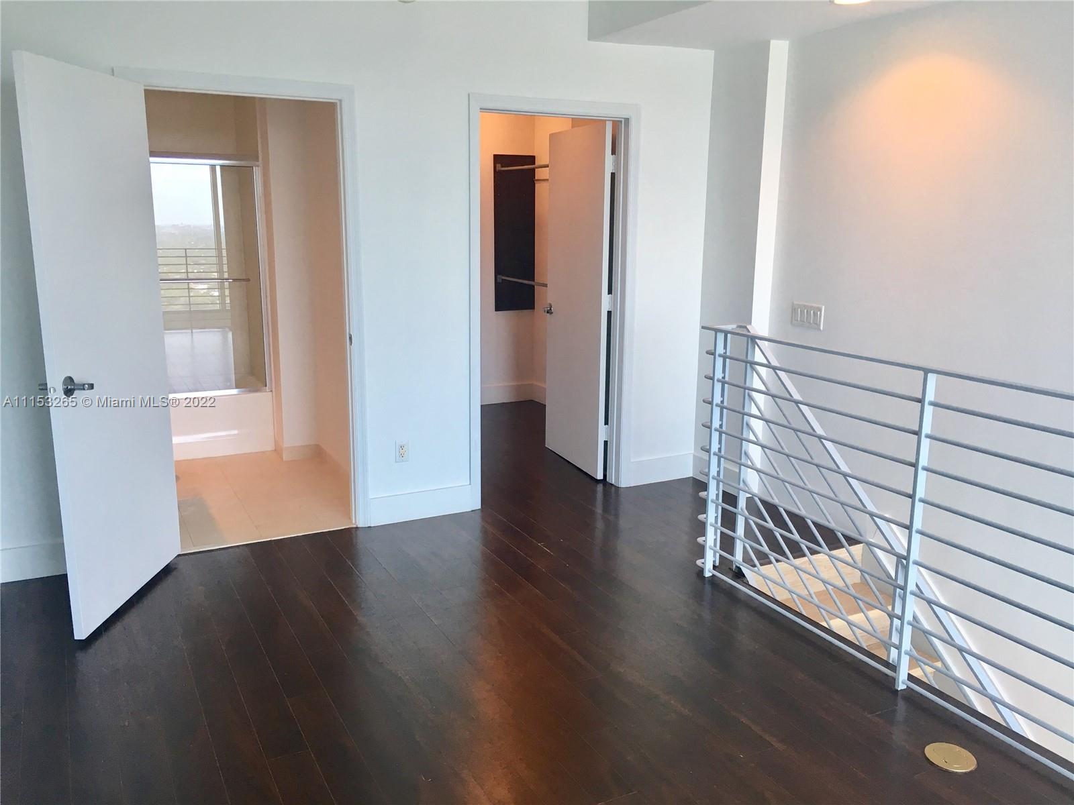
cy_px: 402
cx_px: 537
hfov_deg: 61.7
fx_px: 900
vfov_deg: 48.2
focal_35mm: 29
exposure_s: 1/40
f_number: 2.2
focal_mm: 4.15
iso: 25
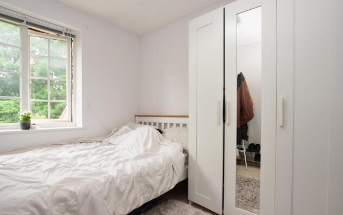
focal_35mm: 18
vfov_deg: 64.2
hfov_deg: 90.2
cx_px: 165
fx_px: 171
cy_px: 116
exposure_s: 1/50
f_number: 5
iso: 250
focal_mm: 11.5
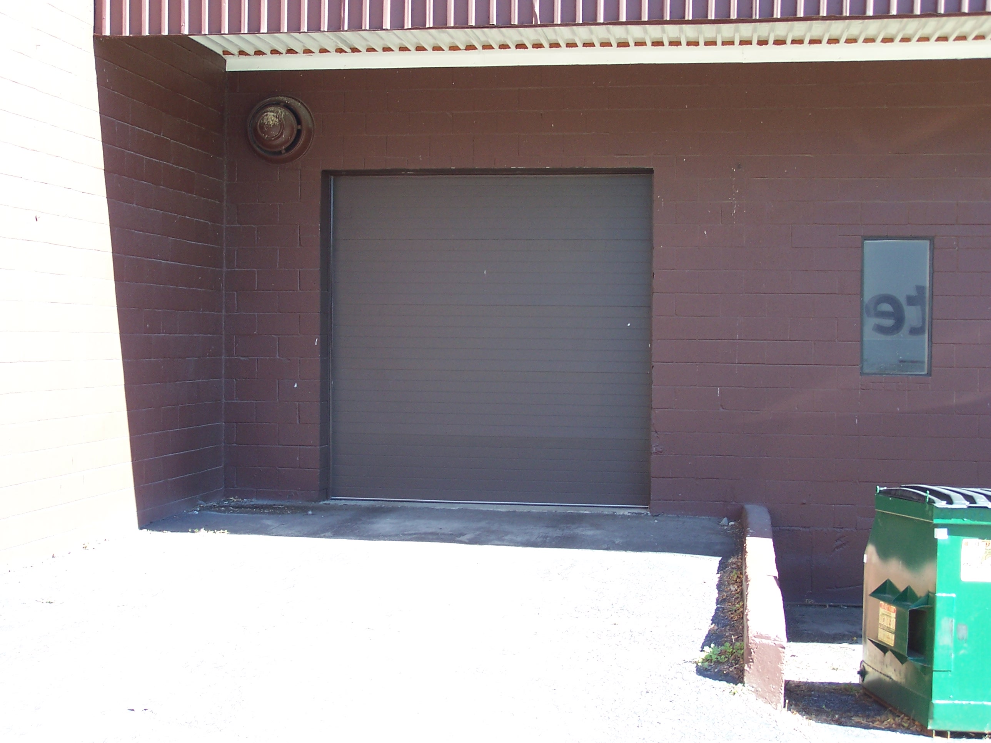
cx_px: 496
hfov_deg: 34.3
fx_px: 1603
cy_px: 372
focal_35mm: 56
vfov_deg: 26.1
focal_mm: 9.3
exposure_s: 1/90
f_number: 3.1
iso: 80
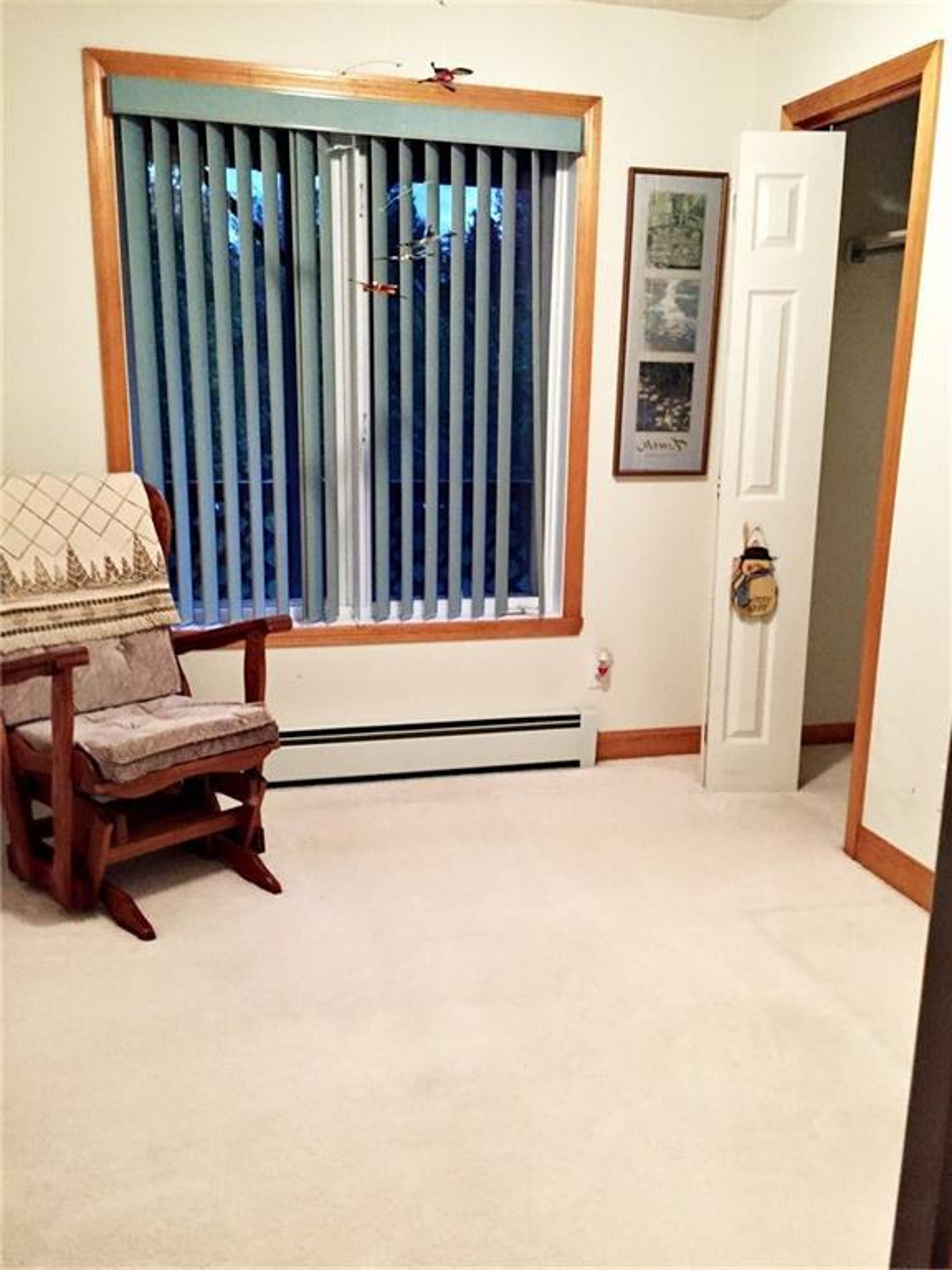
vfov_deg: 61.7
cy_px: 635
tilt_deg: -12.8
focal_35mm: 29
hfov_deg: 48.2
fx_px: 1063
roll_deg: -0.8
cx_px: 476
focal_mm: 4.15
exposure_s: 1/15
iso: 250
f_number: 2.2
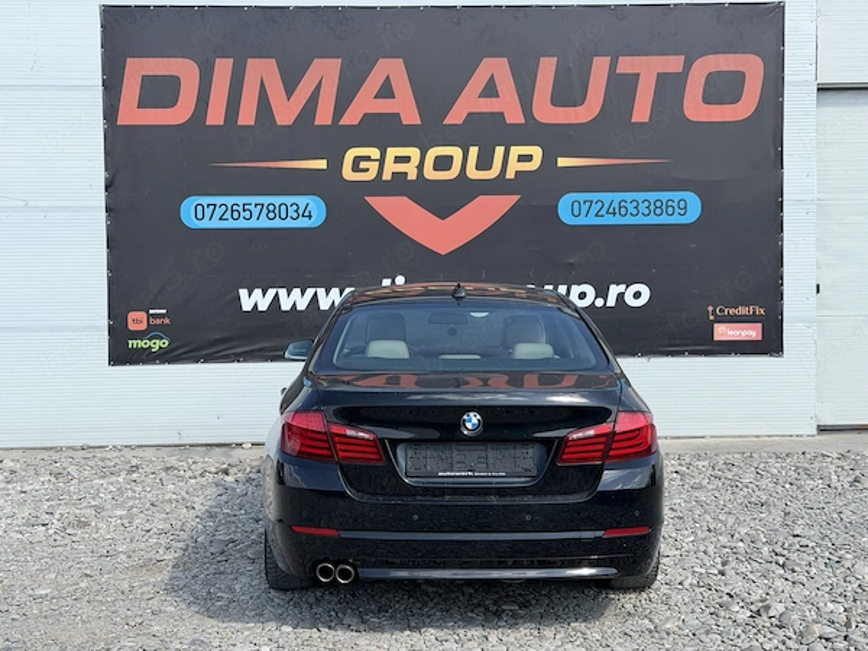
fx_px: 1204
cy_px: 326
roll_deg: +1.0
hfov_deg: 39.7
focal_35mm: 48
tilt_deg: -0.7
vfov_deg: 30.3
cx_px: 434
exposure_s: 1/2415
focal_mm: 6.76
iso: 64
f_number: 1.78
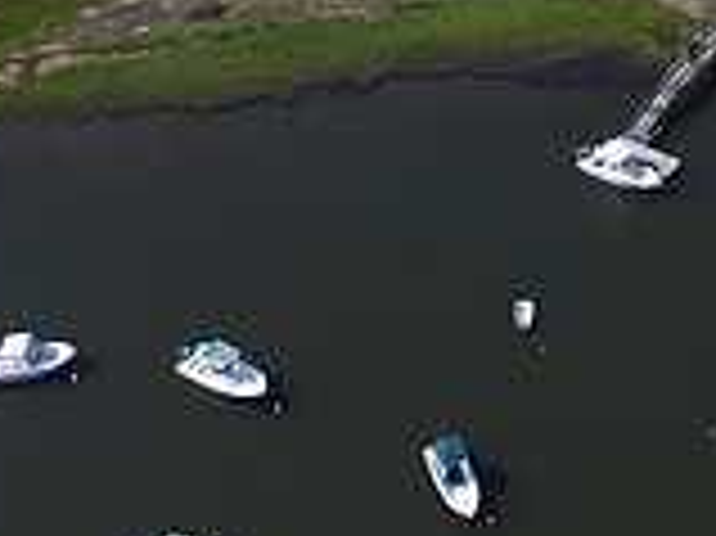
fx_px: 1509
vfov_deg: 17.2
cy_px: -367
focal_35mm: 73
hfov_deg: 25.7
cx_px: 662
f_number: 2.8
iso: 100
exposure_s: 1/1081
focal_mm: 3.61
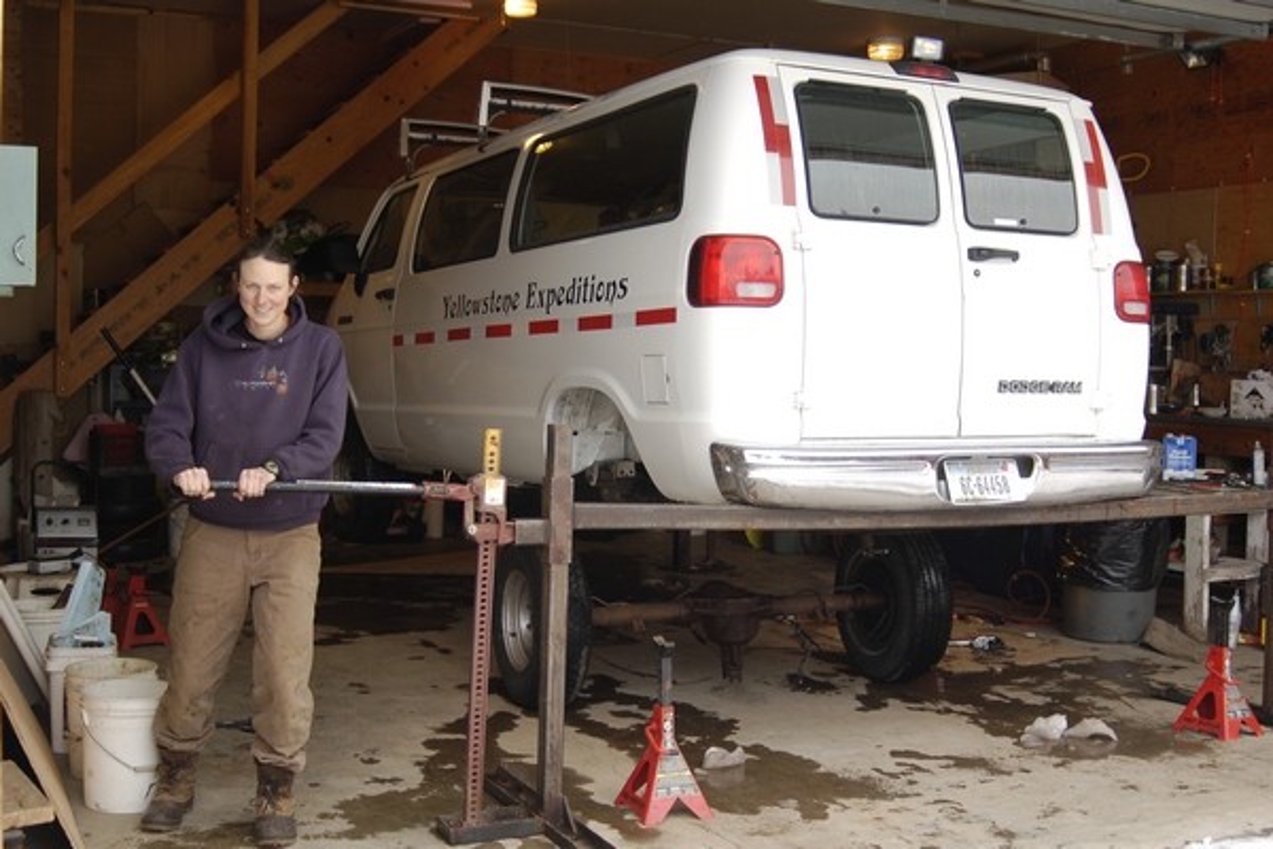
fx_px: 1485
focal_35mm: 42
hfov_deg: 46.4
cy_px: 424
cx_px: 636
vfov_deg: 31.9
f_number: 3.3
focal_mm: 28
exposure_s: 1/100
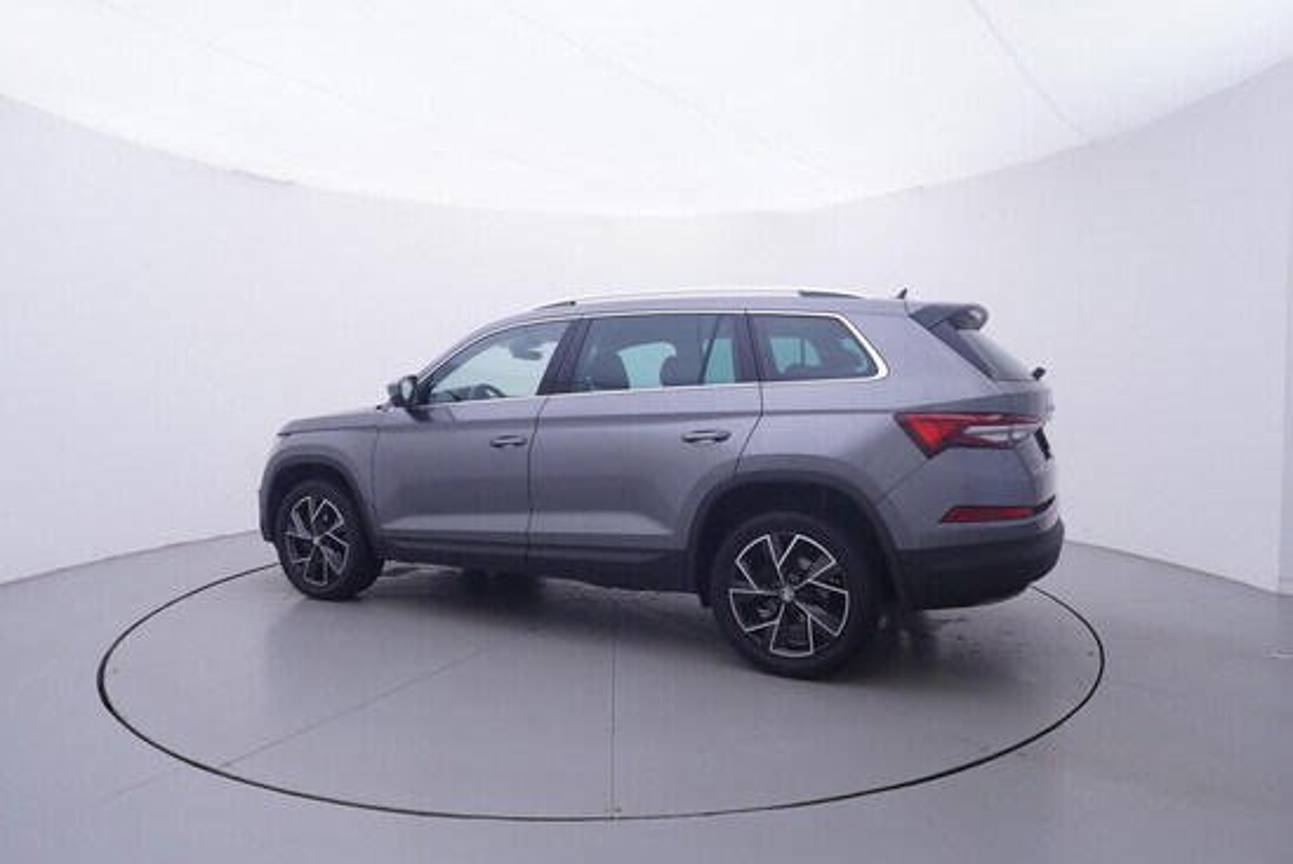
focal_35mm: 22
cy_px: 432
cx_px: 646
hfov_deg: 77.3
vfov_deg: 56.2
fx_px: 809
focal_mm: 15
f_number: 5
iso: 200
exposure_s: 1/80
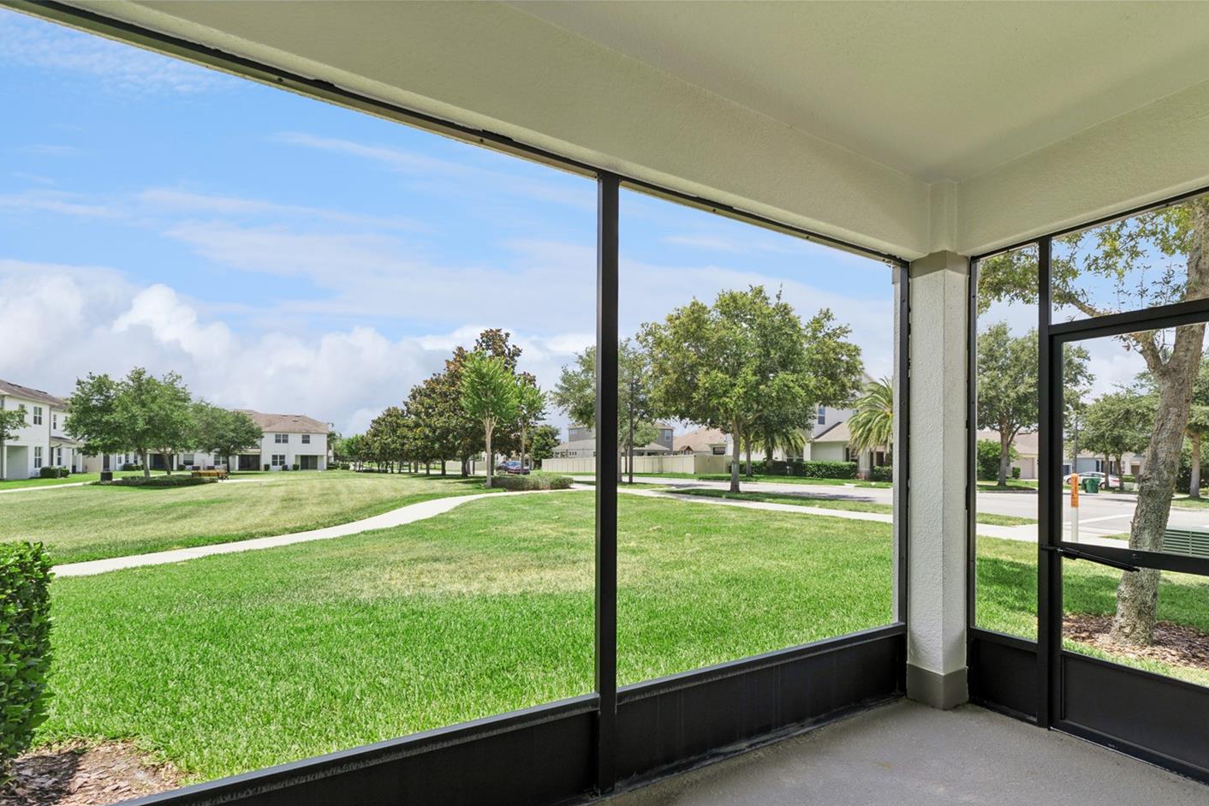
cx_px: 664
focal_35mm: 17
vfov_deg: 70.1
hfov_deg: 93.0
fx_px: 571
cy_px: 456
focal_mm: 10
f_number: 3.5
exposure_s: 1/640
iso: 100
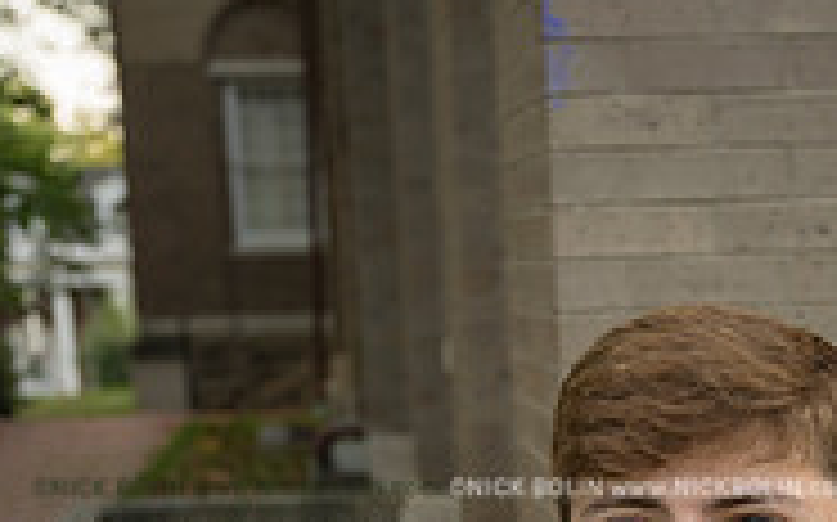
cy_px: 918
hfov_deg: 21.4
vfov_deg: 12.5
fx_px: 2189
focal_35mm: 96
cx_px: 652
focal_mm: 39
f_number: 4
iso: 125
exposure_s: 1/250
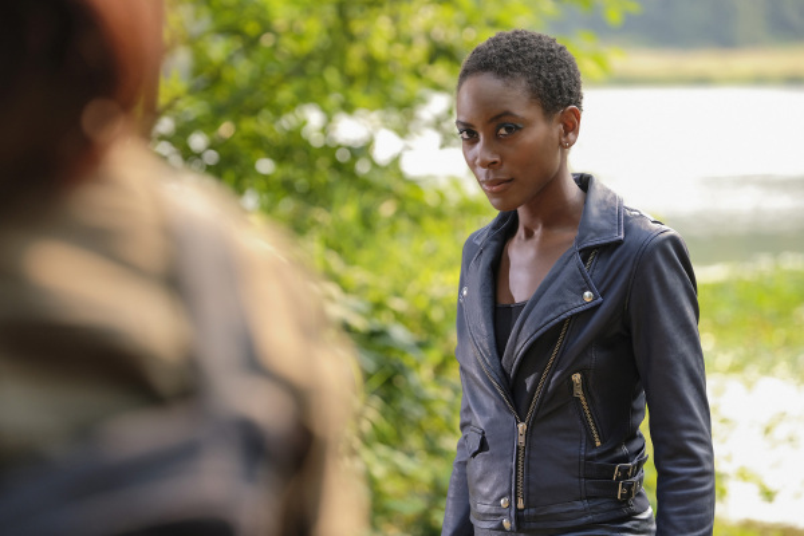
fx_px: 3997
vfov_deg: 7.7
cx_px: 402
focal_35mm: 179
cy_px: 268
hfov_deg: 11.5
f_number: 3.6
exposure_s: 1/320
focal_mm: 119.2
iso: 400
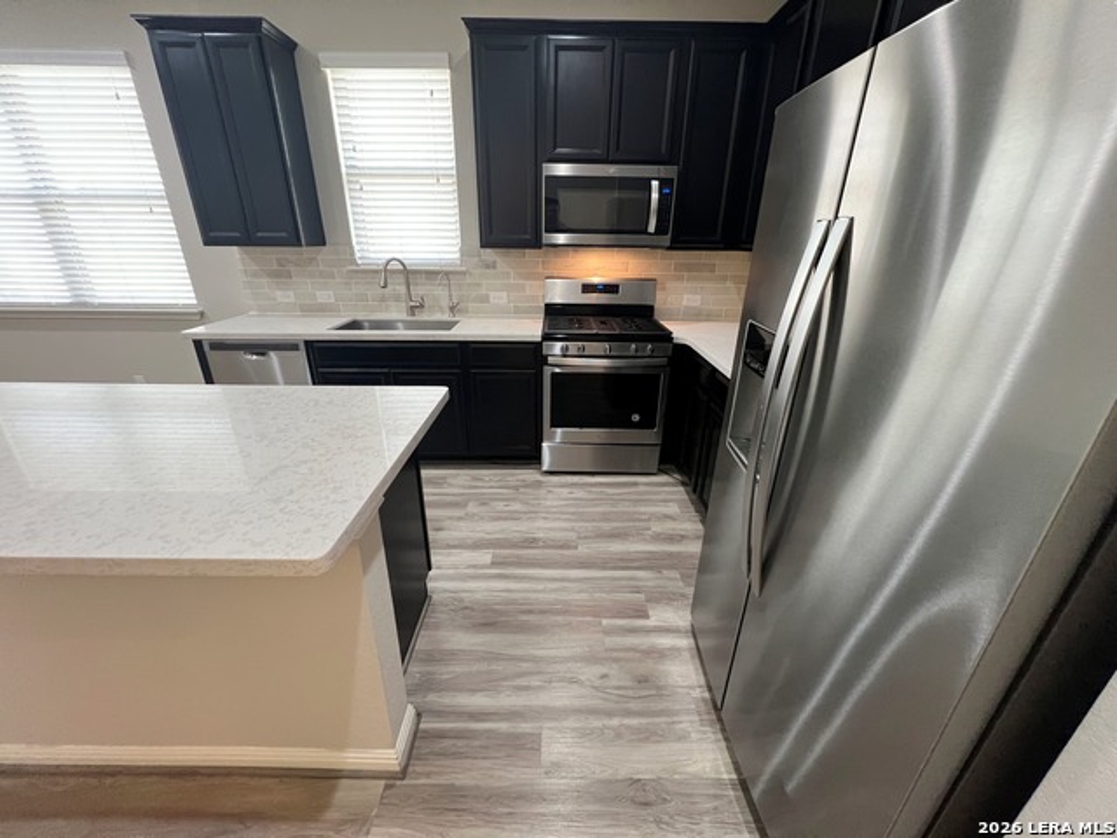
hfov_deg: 106.2
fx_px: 419
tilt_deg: -21.5
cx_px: 558
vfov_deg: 89.9
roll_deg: -1.7
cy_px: 419
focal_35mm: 13
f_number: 1.8
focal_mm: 1.57
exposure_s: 1/60
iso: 400
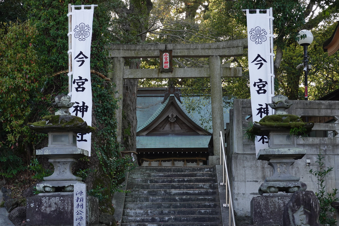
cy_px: 113
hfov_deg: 21.0
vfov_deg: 14.1
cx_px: 170
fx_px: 913
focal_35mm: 97
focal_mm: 35.31
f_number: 4
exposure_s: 1/125
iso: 125
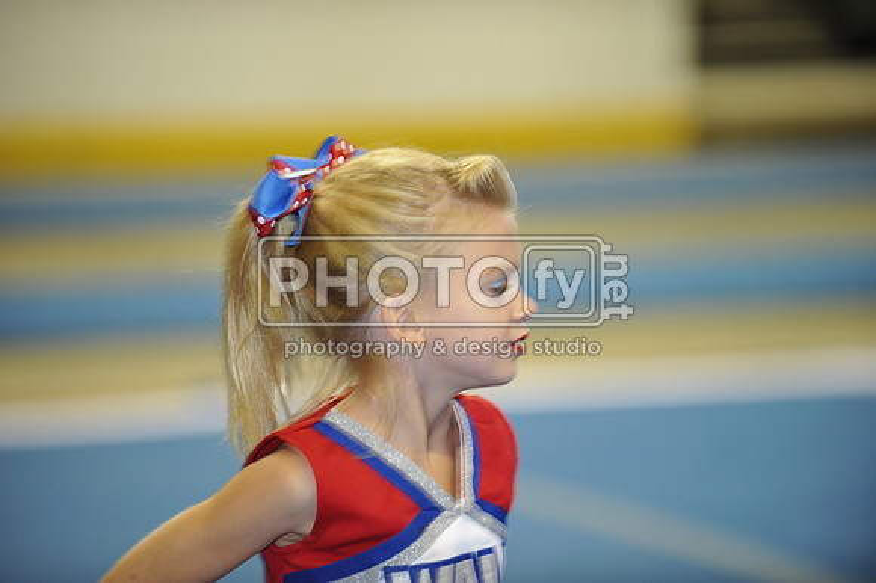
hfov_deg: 10.3
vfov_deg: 6.9
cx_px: 438
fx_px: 4864
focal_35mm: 200
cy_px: 292
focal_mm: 200
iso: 1600
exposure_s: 1/60
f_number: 2.8
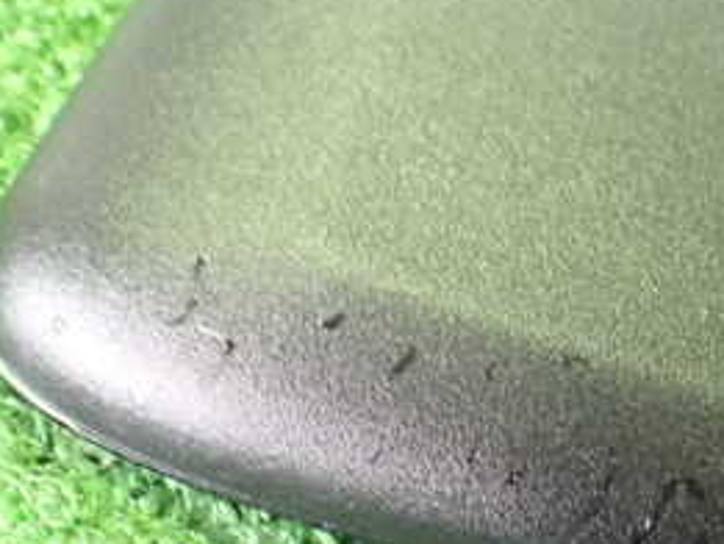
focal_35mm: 69
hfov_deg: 27.9
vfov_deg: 21.3
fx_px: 1444
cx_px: 516
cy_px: 316
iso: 1600
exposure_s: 1/25
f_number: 2.3
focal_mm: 5.4
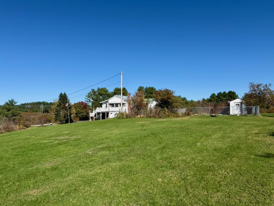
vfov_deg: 56.8
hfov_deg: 71.6
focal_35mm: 24
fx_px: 190
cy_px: 103
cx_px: 137
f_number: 1.78
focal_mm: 6.76
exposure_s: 1/6173
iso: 80
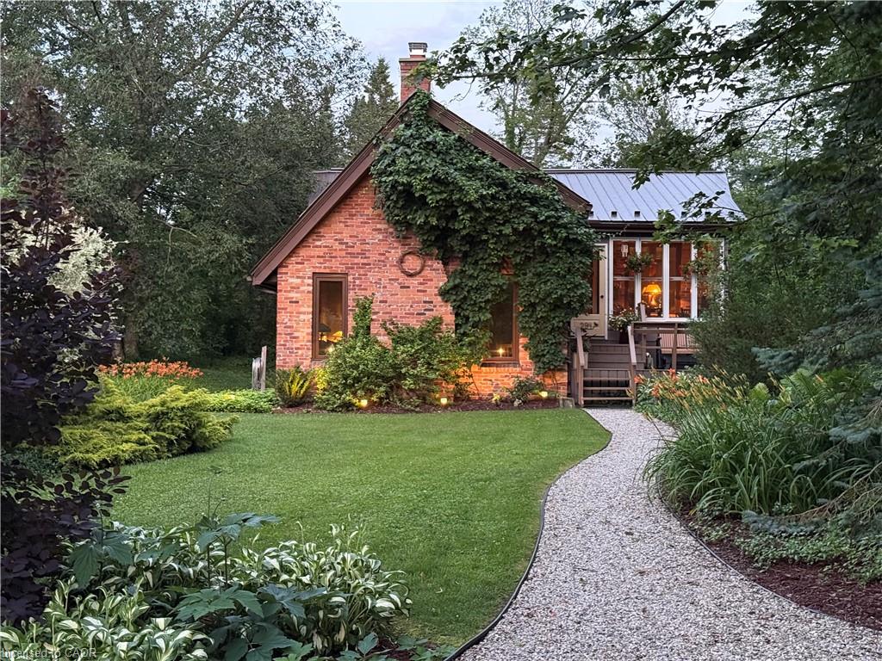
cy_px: 330
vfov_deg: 30.3
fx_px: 1223
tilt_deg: +1.7
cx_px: 441
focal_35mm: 48
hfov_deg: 39.7
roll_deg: -0.2
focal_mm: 6.76
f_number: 1.78
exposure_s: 1/30
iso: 500
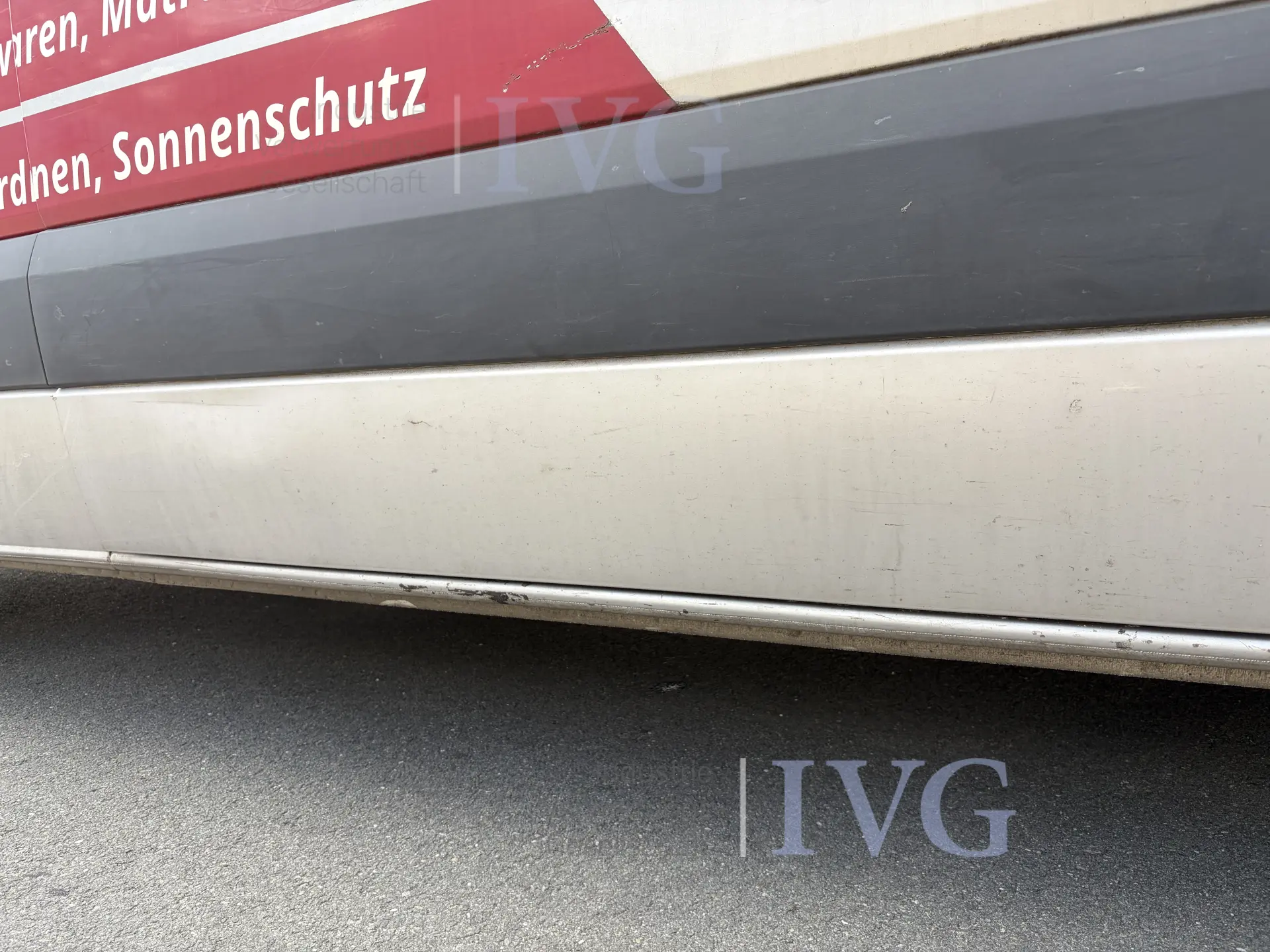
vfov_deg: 53.1
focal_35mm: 26
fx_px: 954
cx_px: 635
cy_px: 476
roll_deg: +1.9
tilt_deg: -4.0
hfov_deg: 67.3
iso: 50
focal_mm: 5.96
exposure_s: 1/465
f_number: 1.6
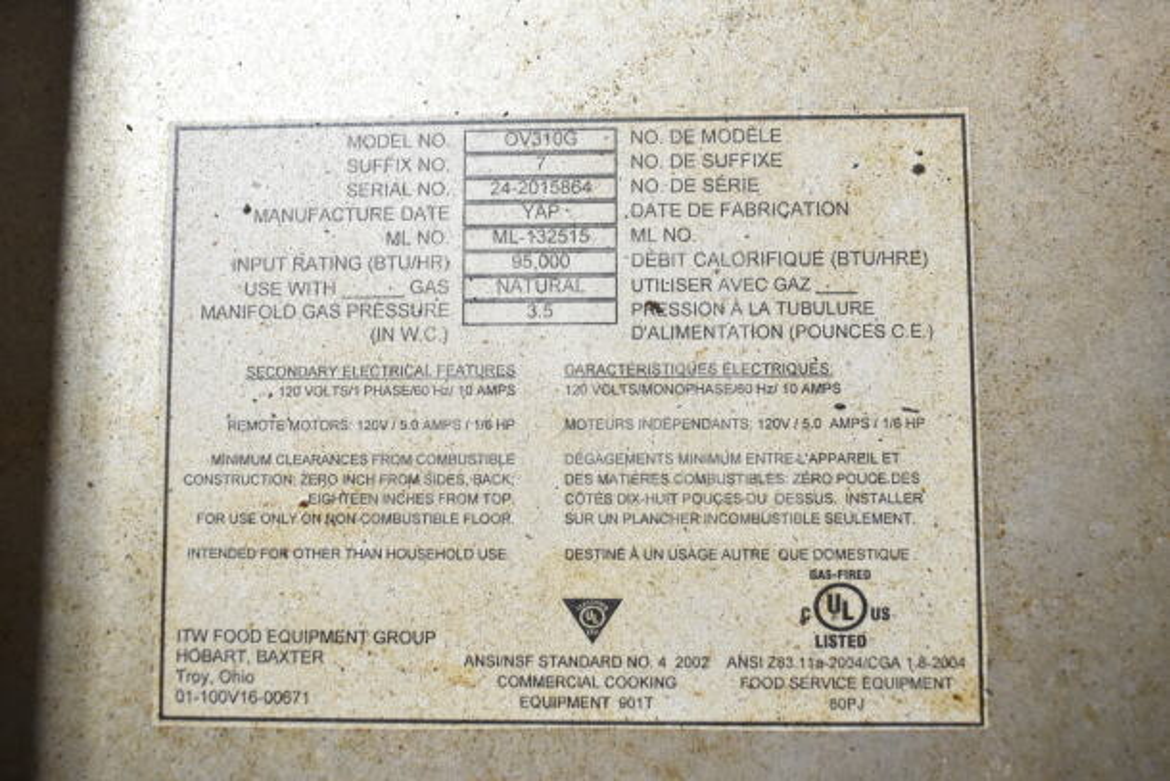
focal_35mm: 34
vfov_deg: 38.4
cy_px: 390
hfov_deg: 55.1
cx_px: 585
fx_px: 1121
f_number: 5
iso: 1600
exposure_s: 1/100
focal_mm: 23
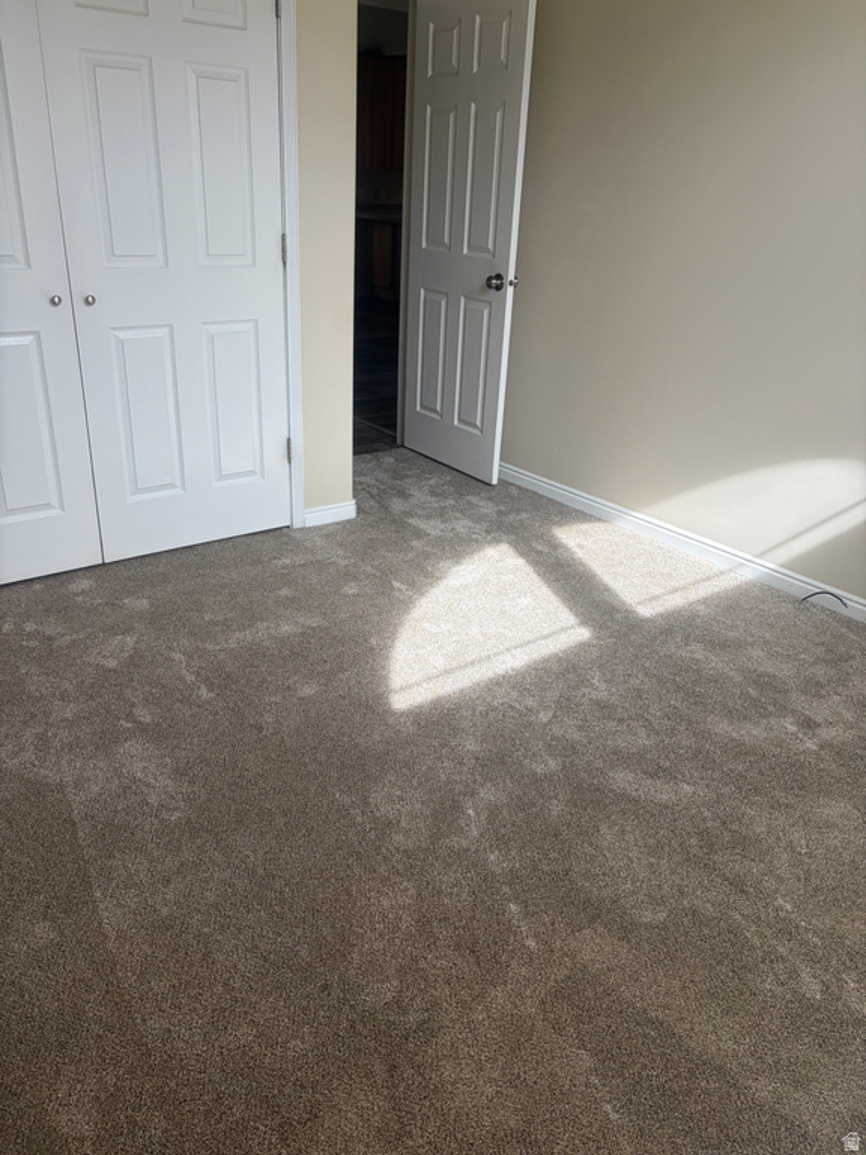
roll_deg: -2.9
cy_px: 578
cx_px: 433
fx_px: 867
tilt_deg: -24.5
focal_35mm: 26
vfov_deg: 67.3
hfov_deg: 53.1
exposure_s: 1/456
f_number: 1.6
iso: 50
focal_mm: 5.96
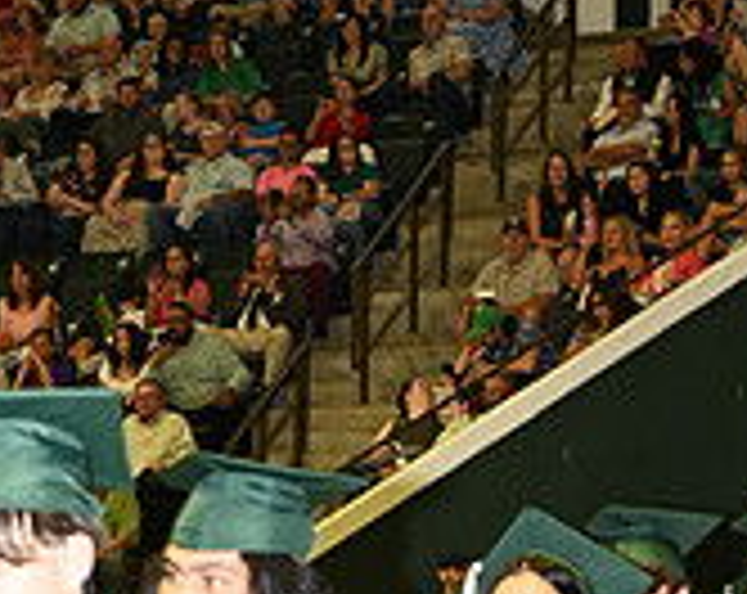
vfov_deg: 9.0
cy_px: 1170
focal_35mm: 161
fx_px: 3551
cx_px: 171
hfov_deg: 12.0
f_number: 5.6
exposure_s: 1/60
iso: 1600
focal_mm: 49
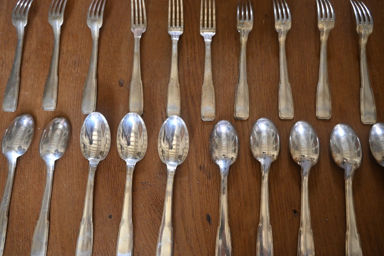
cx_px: 186
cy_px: 135
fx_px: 309
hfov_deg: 63.6
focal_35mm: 29
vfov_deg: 45.0
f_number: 3.5
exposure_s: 1/125
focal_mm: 18
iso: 1800
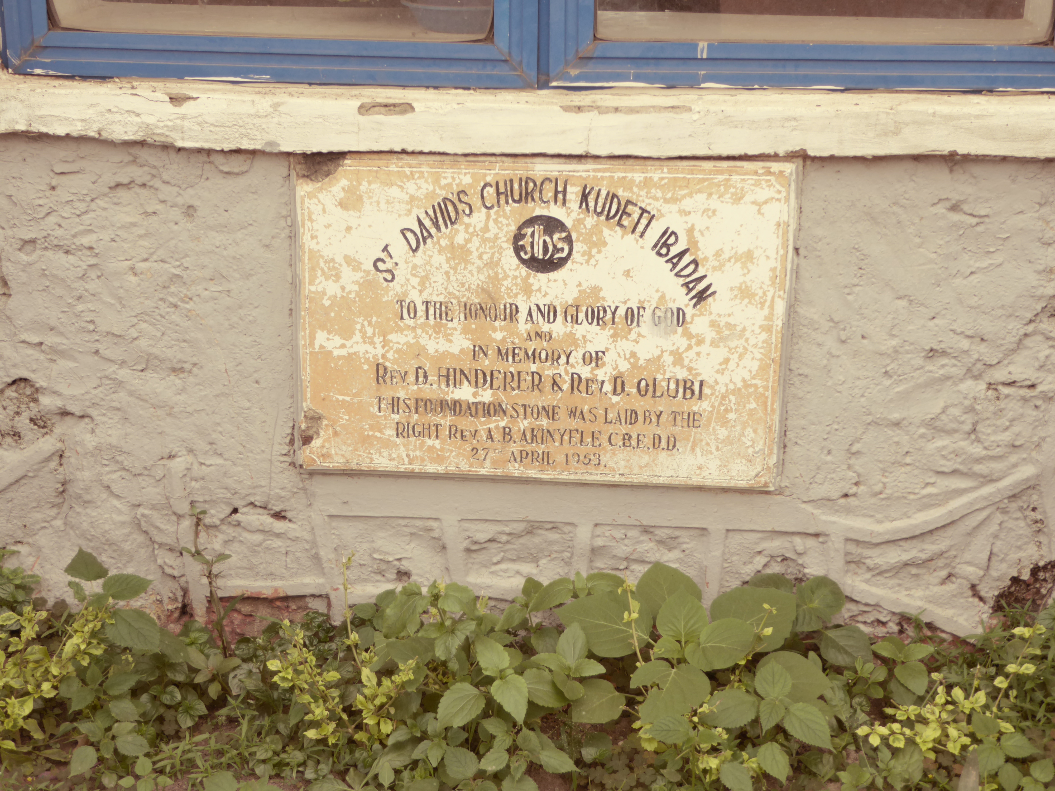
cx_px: 528
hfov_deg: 33.8
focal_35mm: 57
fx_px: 1737
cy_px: 396
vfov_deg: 25.7
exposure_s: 1/160
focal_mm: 10.3
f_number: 4.2
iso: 80
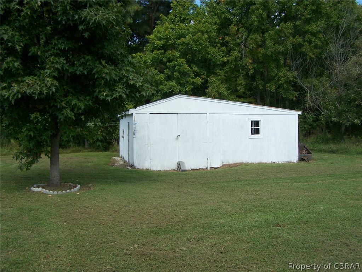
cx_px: 181
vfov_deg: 37.7
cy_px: 136
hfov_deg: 49.0
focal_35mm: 38
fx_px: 398
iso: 80
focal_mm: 6.3
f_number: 4
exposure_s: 1/800
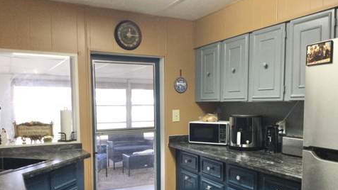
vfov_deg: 34.5
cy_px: 120
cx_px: 169
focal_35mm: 34
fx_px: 305
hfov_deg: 58.0
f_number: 2.4
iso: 50
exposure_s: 1/30
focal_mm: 3.3
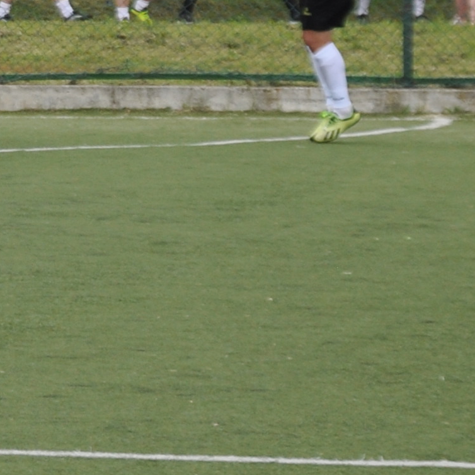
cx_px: -714
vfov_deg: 4.2
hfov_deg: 4.1
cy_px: -88
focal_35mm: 420
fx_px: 6520
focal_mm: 58
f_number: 5.6
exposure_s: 1/500
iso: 250
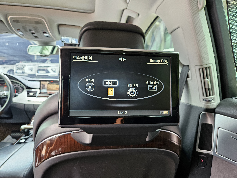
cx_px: 118
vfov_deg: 58.9
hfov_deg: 73.9
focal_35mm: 23
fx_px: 157
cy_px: 89
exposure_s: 1/60
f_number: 1.8
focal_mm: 5.4
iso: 160
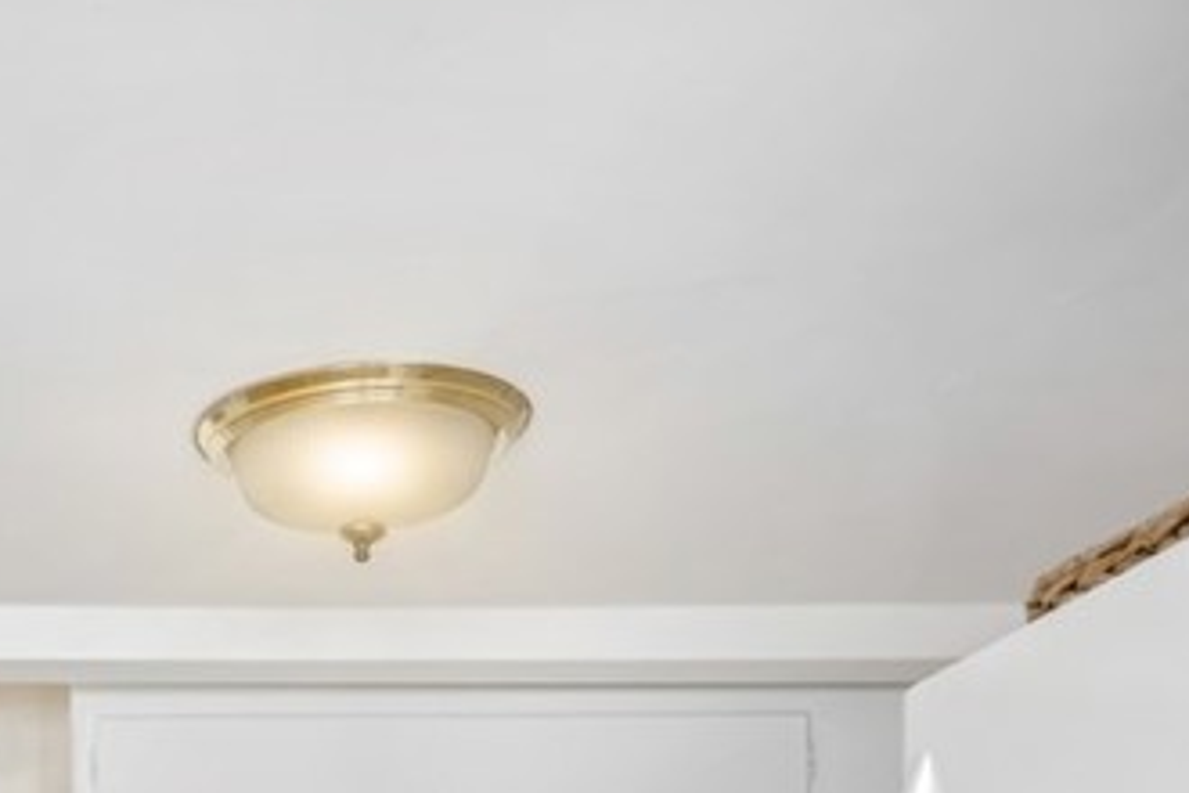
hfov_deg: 30.1
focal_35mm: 62
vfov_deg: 19.2
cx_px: 0
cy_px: 1191
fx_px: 2048
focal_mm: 20
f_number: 9
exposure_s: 1/13
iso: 100
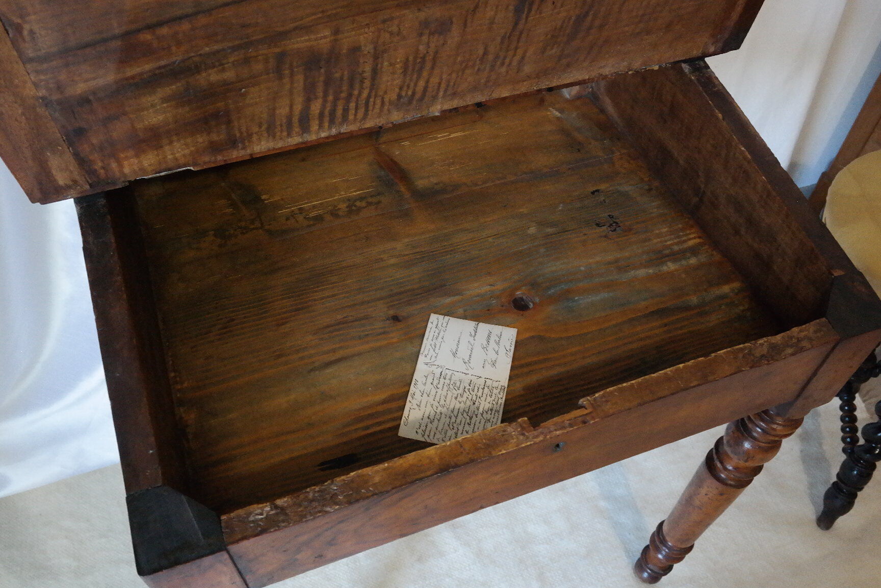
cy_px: 294
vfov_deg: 43.6
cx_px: 440
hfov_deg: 61.9
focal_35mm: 30
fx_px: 734
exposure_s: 1/30
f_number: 7.1
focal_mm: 20
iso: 3200
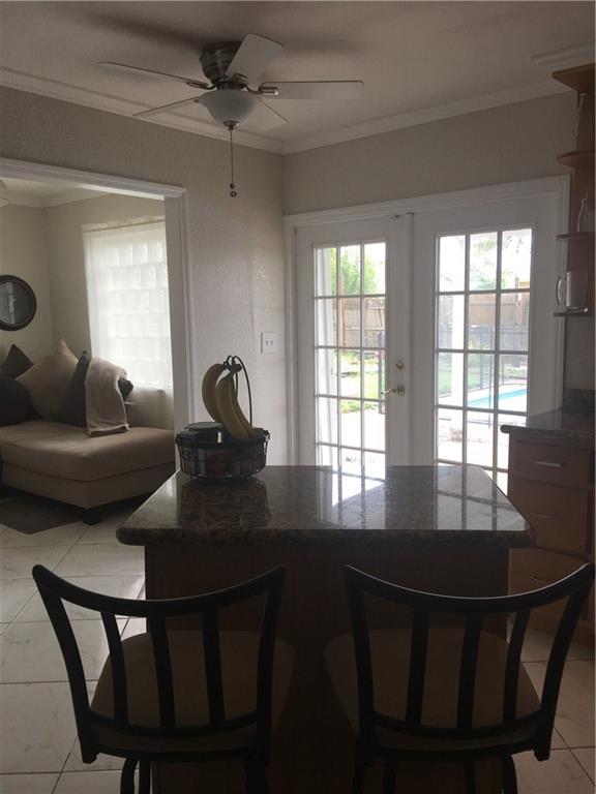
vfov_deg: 61.7
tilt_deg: -6.6
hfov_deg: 48.2
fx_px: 666
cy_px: 397
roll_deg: +0.6
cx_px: 298
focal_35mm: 29
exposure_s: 1/100
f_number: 2.2
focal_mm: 4.15
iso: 40
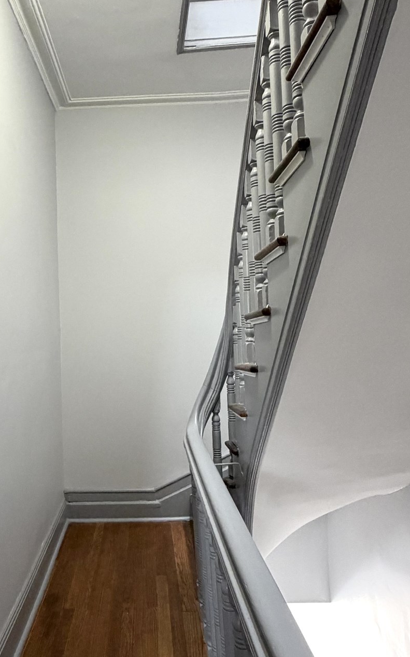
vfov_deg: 68.4
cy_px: 319
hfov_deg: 45.2
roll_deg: +0.0
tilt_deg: +2.1
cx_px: 129
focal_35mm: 27
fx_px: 483
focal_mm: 2.22
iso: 320
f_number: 2.2
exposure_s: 1/60
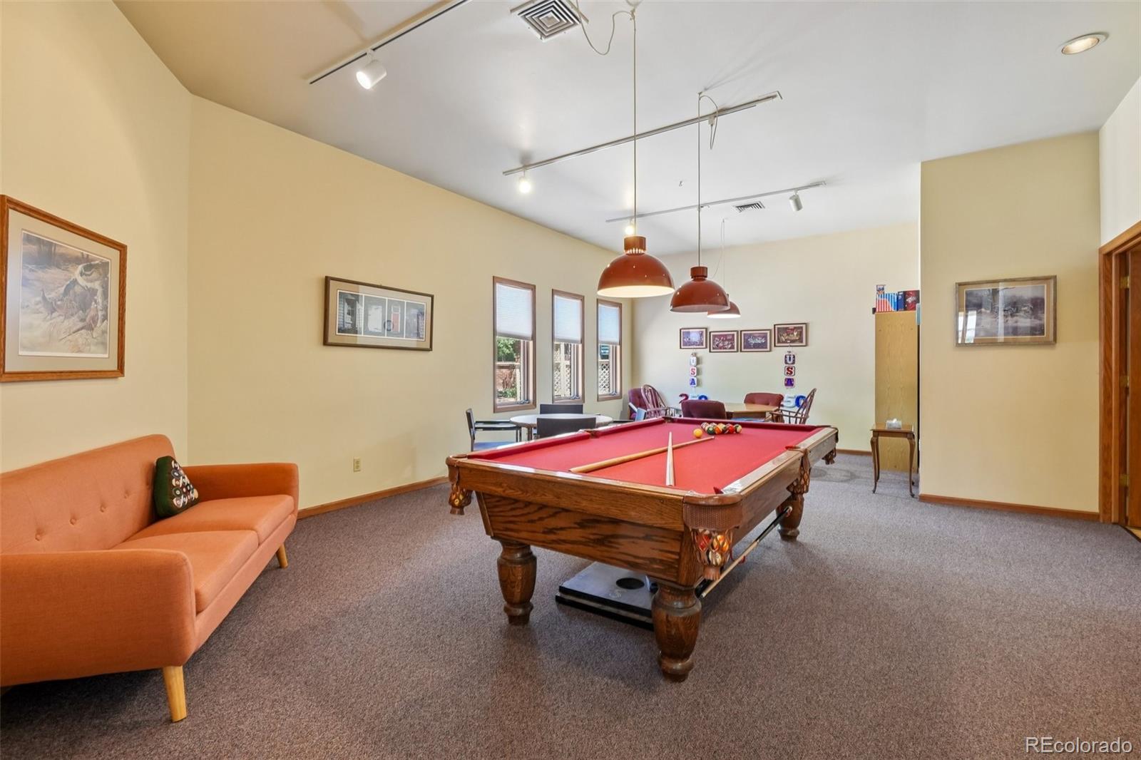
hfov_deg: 100.4
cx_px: 570
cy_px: 380
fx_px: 475
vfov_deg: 77.3
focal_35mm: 15
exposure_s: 1/8
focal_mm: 10
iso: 400
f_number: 8
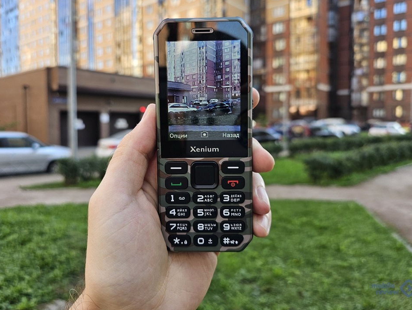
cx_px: 203
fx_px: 310
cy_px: 137
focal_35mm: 26
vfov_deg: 53.0
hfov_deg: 67.3
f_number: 1.7
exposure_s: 1/180
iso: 32
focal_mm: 6.3
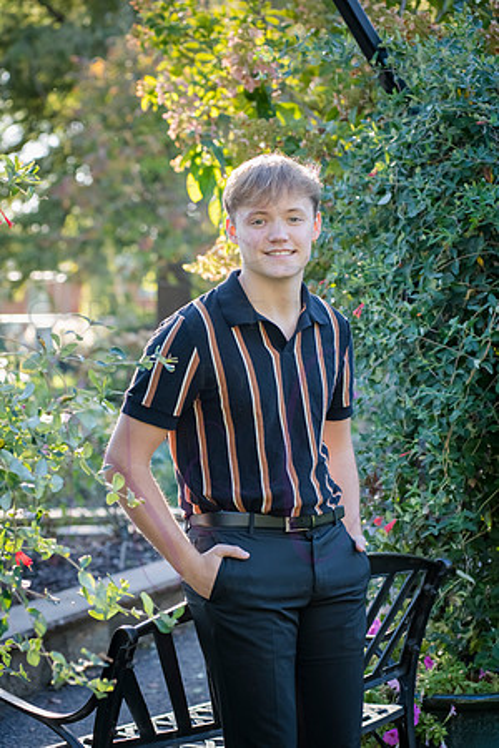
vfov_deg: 25.4
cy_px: 374
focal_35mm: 80
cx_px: 250
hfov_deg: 17.1
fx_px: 1663
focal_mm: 80
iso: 800
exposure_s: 1/320
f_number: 5
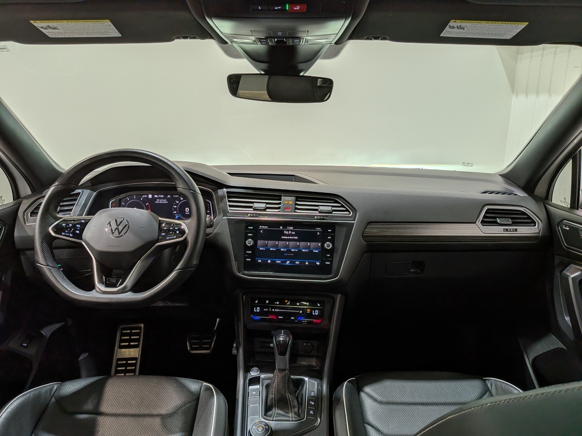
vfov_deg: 56.8
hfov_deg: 71.6
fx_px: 404
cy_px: 218
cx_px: 291
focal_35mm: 24
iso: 26
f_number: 1.7
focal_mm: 4.53
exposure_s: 1/143
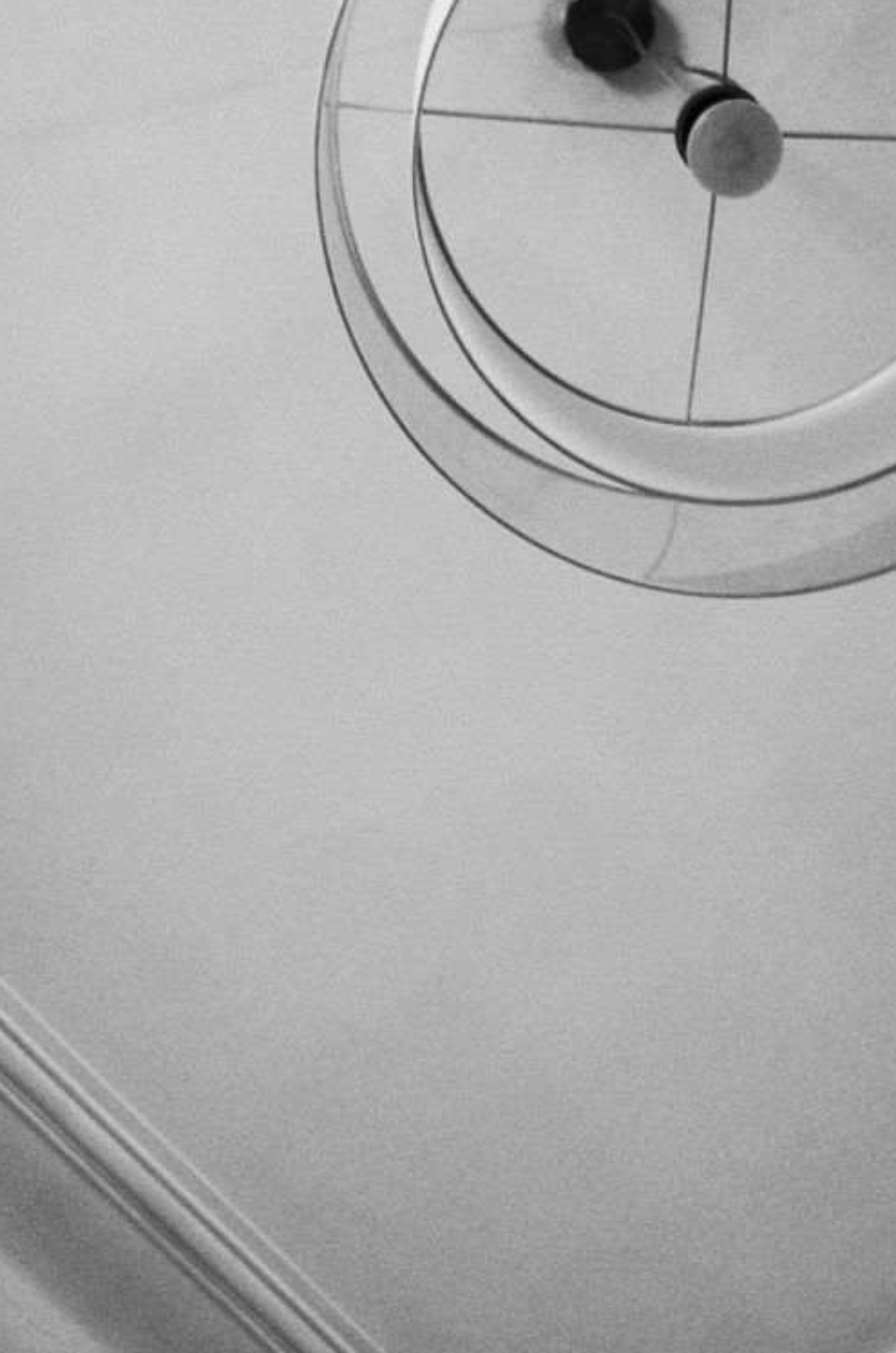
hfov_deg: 29.7
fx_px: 1687
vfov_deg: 43.2
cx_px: 460
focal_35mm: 45
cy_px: 873
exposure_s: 1/13
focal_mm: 13.7
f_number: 2.8
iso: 100
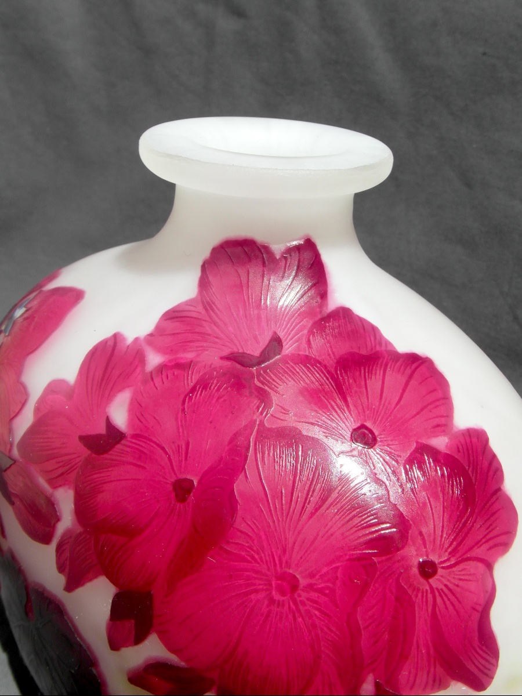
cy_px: 348
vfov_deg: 56.8
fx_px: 643
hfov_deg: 44.2
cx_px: 261
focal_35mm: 32
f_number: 5.6
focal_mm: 5.3
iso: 80
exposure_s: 1/350
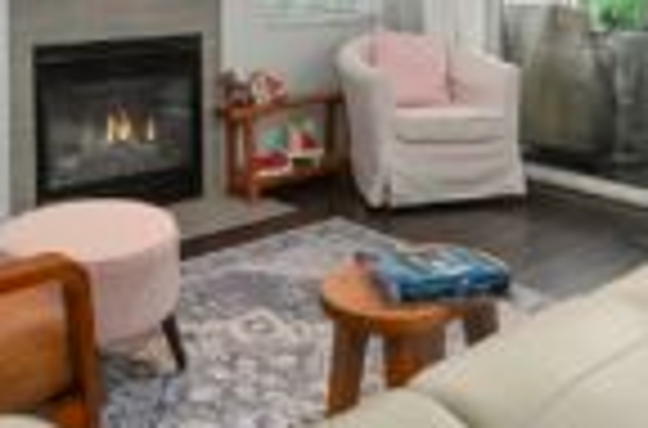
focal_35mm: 39
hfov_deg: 48.8
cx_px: 216
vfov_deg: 31.0
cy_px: -18
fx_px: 700
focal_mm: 14
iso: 200
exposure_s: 1/20
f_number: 7.1
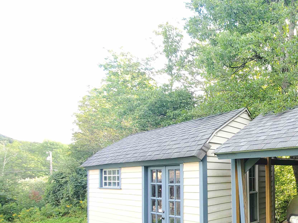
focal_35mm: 24
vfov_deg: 53.5
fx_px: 207
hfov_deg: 61.8
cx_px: 261
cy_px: 175
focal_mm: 1.8
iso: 100
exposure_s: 1/60
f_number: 2.2
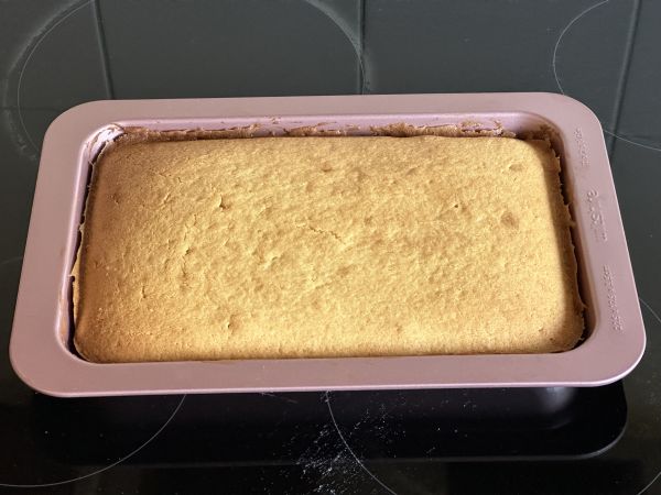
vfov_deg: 19.1
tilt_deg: -47.3
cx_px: 330
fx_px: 1470
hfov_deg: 25.3
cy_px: 248
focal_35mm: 77
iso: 640
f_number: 2.8
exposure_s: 1/53
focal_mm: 9
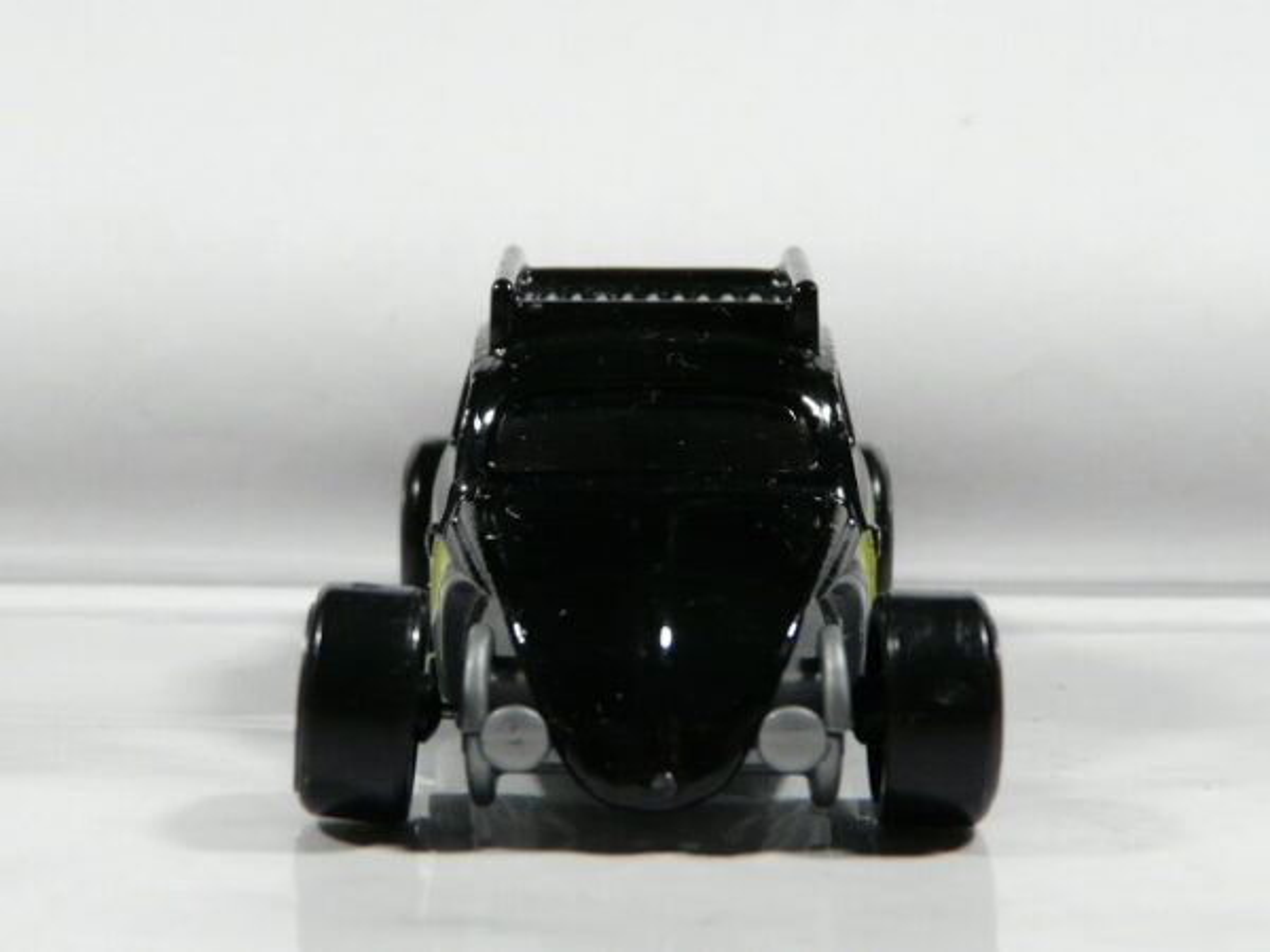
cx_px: 635
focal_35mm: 78
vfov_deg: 18.9
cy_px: 476
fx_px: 2862
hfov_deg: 25.0
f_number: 3.2
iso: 100
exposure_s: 1/40
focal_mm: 8.1
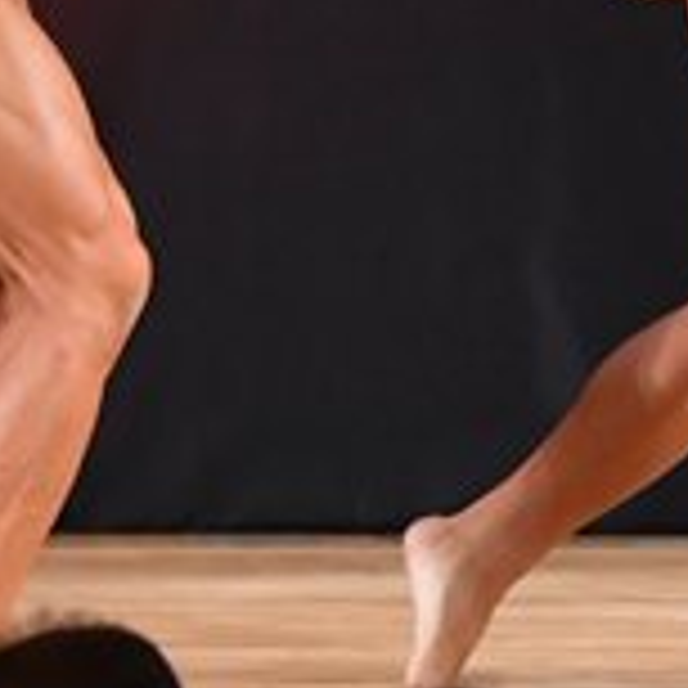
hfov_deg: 1.8
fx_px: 21812
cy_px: -162
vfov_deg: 1.8
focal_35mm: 970
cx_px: 1122
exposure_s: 1/400
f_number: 5.6
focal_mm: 150
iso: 4500
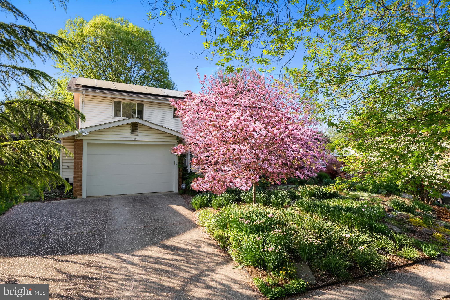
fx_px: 244
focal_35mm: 20
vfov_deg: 63.3
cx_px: 225
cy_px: 150
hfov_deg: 85.4
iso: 200
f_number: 7.1
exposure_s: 1/160
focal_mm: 19.5
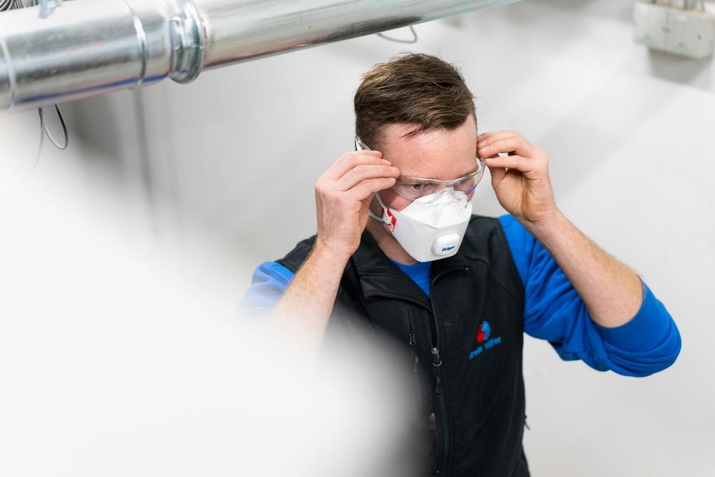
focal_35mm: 55
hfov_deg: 36.2
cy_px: 238
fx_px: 1092
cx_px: 358
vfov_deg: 24.6
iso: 1250
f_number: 2.2
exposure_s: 1/400
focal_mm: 55
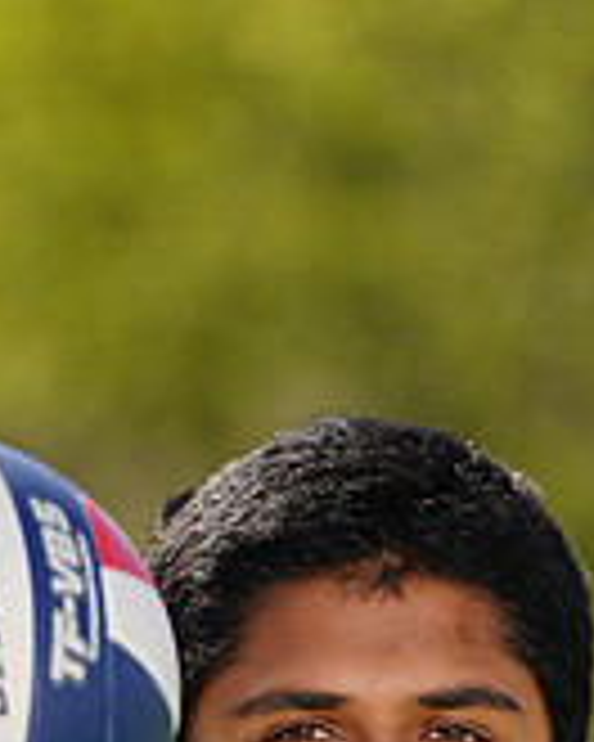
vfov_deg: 1.8
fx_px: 23491
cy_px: 1156
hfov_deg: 1.4
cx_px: 281
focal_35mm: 1069
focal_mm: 324
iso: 64
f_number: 7.1
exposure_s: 1/200
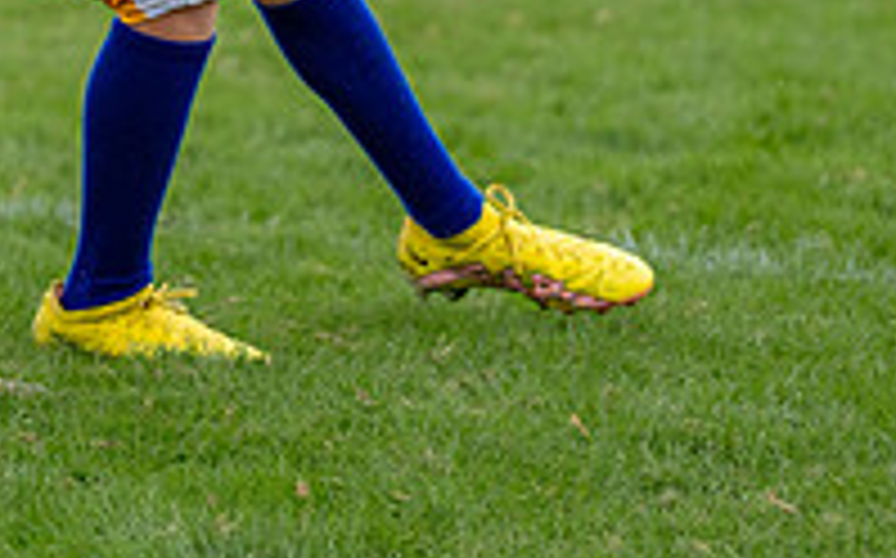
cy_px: -365
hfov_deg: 4.0
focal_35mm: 517
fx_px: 12614
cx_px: -496
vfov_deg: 2.5
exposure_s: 1/1600
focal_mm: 135
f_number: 2.8
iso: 400
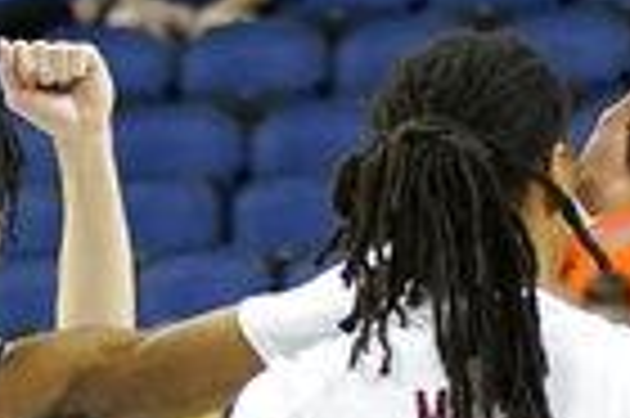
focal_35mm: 383
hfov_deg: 5.4
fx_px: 6695
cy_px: 609
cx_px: -76
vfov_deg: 3.6
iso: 4000
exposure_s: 1/800
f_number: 4
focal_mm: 105
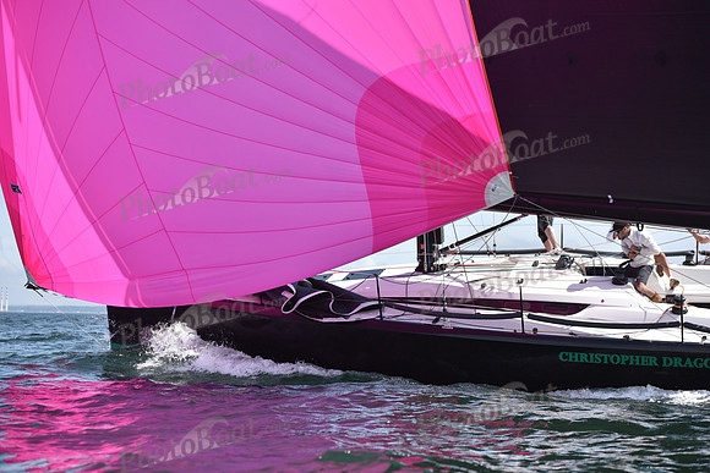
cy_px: 236
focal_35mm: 70
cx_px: 355
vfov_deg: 19.5
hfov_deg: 28.8
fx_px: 1381
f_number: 3.5
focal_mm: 70
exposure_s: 1/2500
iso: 200
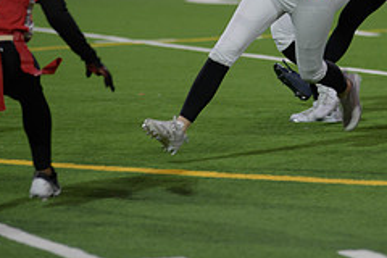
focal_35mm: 398
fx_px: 4278
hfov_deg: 5.2
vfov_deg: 3.4
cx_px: 303
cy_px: -22
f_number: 2.8
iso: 400
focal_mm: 165
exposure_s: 1/200
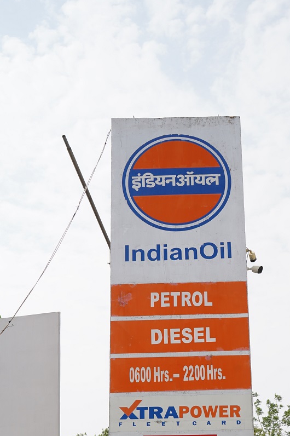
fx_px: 677
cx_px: 205
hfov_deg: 24.0
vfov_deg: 32.7
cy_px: 437
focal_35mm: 56
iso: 200
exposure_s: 1/320
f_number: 10
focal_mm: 27
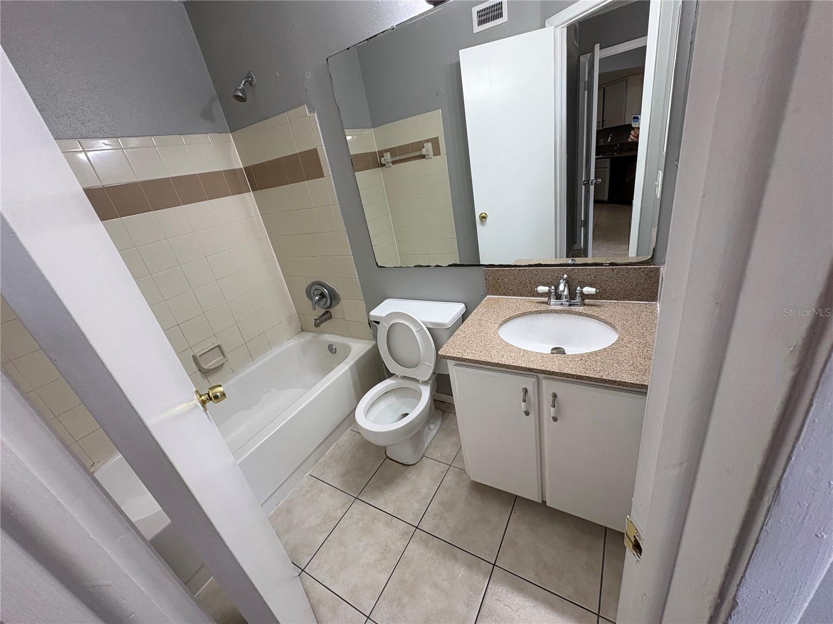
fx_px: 337
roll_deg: +11.9
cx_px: 416
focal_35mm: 14
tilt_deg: -23.1
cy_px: 312
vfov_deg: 85.7
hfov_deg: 102.1
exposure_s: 1/99
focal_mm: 2.22
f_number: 2.2
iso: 125
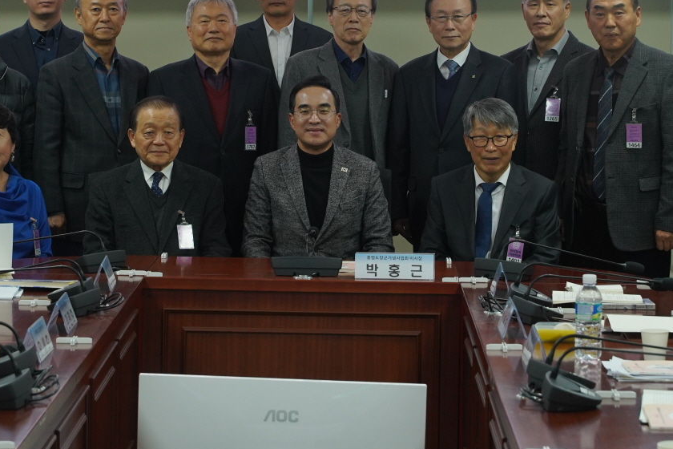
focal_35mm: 134
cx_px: 301
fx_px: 2505
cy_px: 73
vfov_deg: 10.2
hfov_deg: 15.3
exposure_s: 1/160
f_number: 7.1
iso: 1600
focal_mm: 75
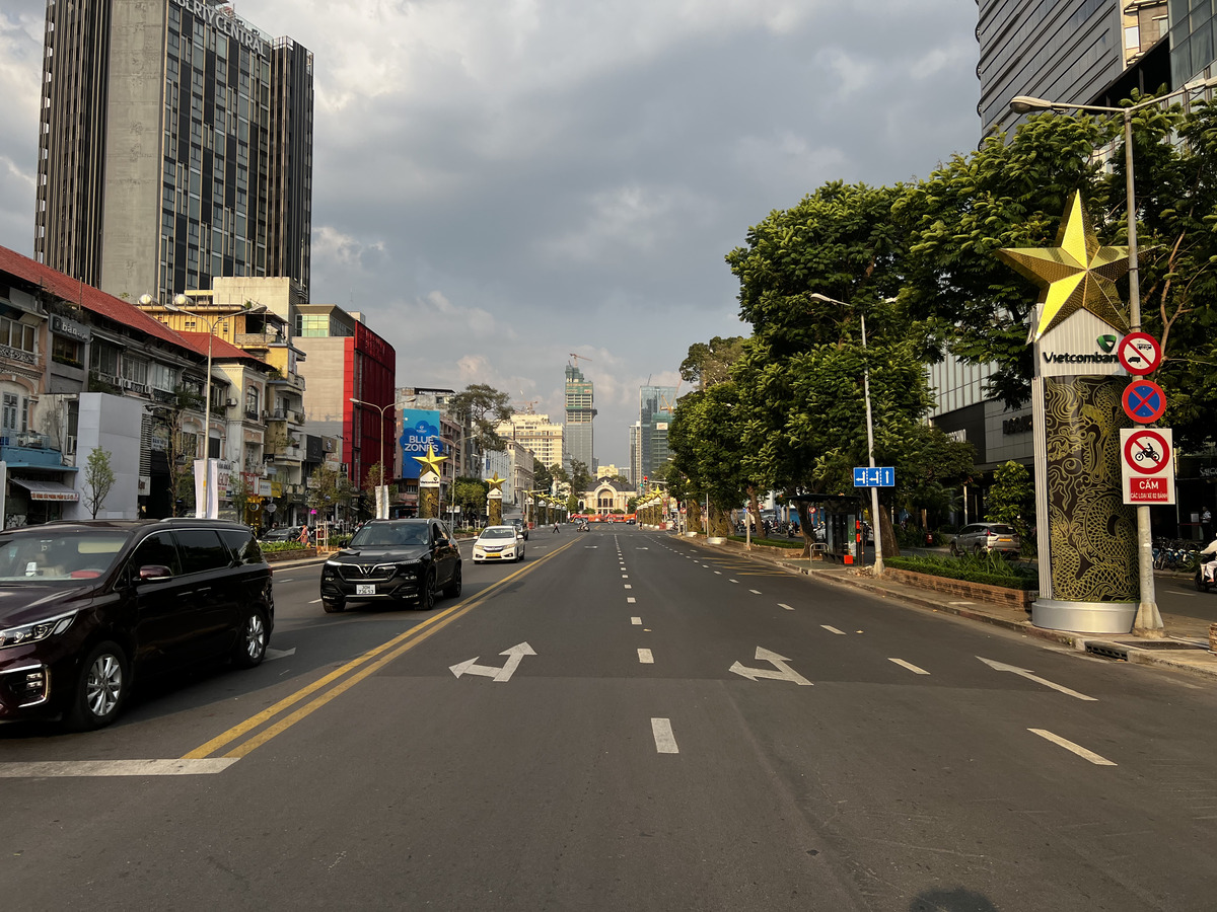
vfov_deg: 53.1
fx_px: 914
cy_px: 456
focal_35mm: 26
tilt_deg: +3.7
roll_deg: -0.8
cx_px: 608
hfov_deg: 67.3
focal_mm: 5.7
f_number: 1.5
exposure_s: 1/1808
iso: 50
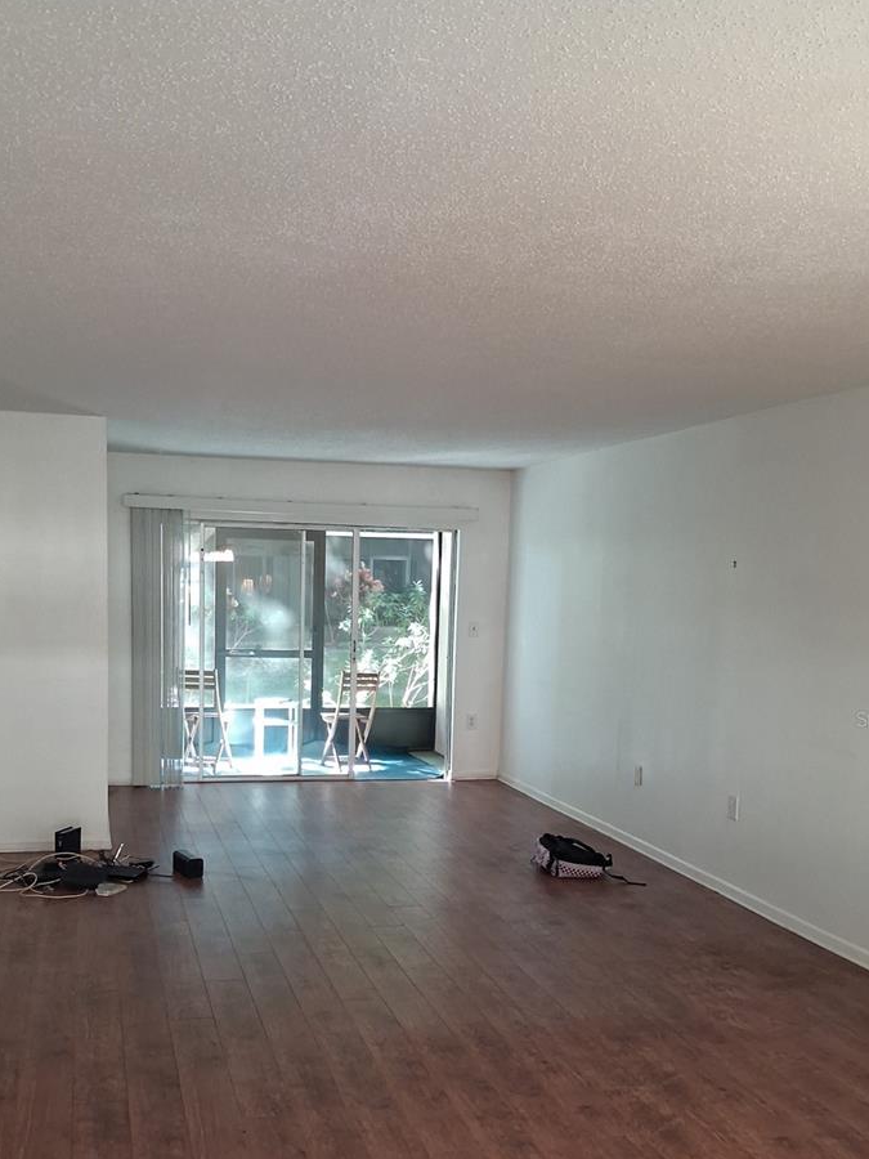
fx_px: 1205
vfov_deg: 50.9
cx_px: 368
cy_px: 719
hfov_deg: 39.6
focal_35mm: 36
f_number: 1.8
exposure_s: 1/60
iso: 500
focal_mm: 4
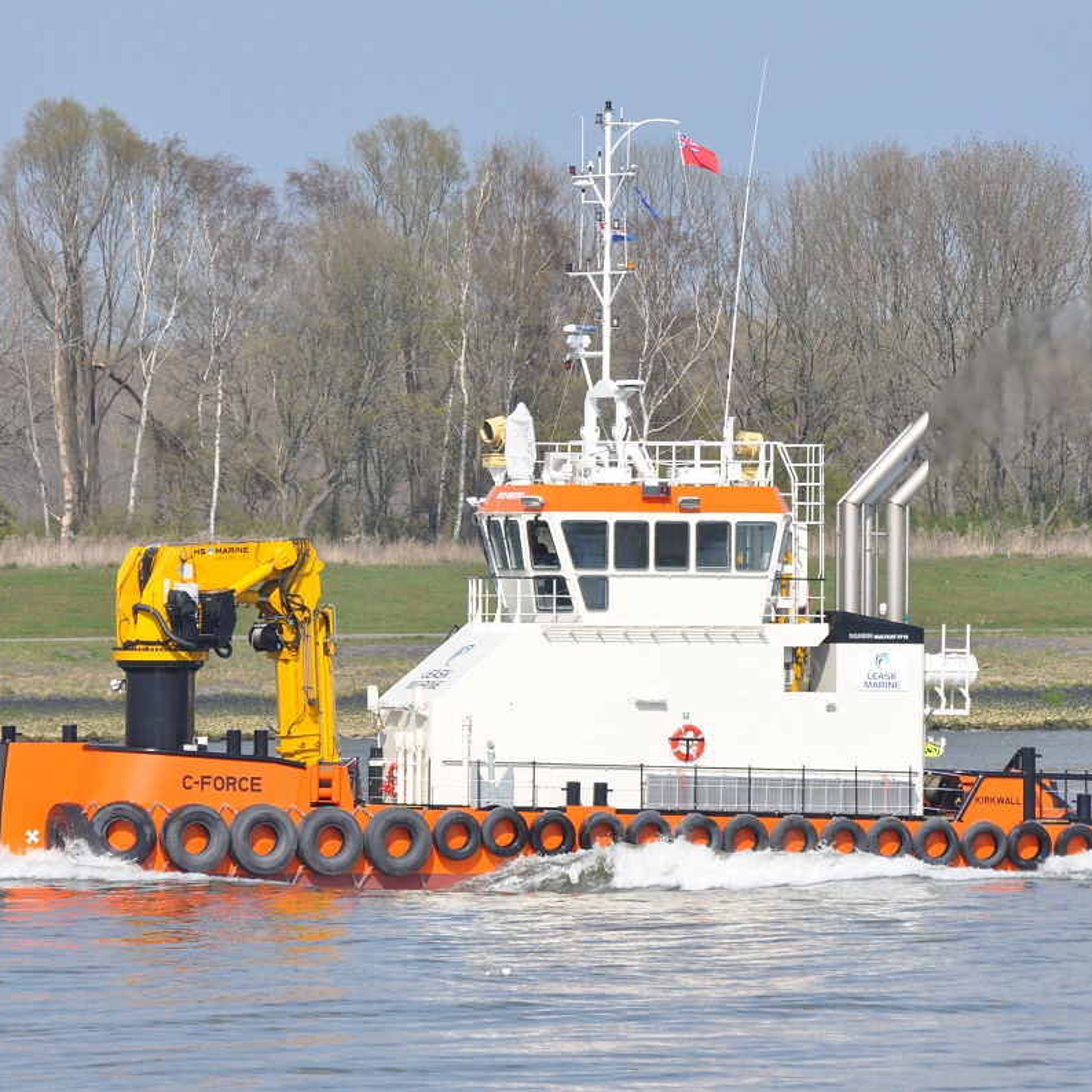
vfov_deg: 3.8
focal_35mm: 462
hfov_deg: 3.8
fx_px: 16489
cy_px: 545
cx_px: 572
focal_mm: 240
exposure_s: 1/1000
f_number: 8
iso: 320
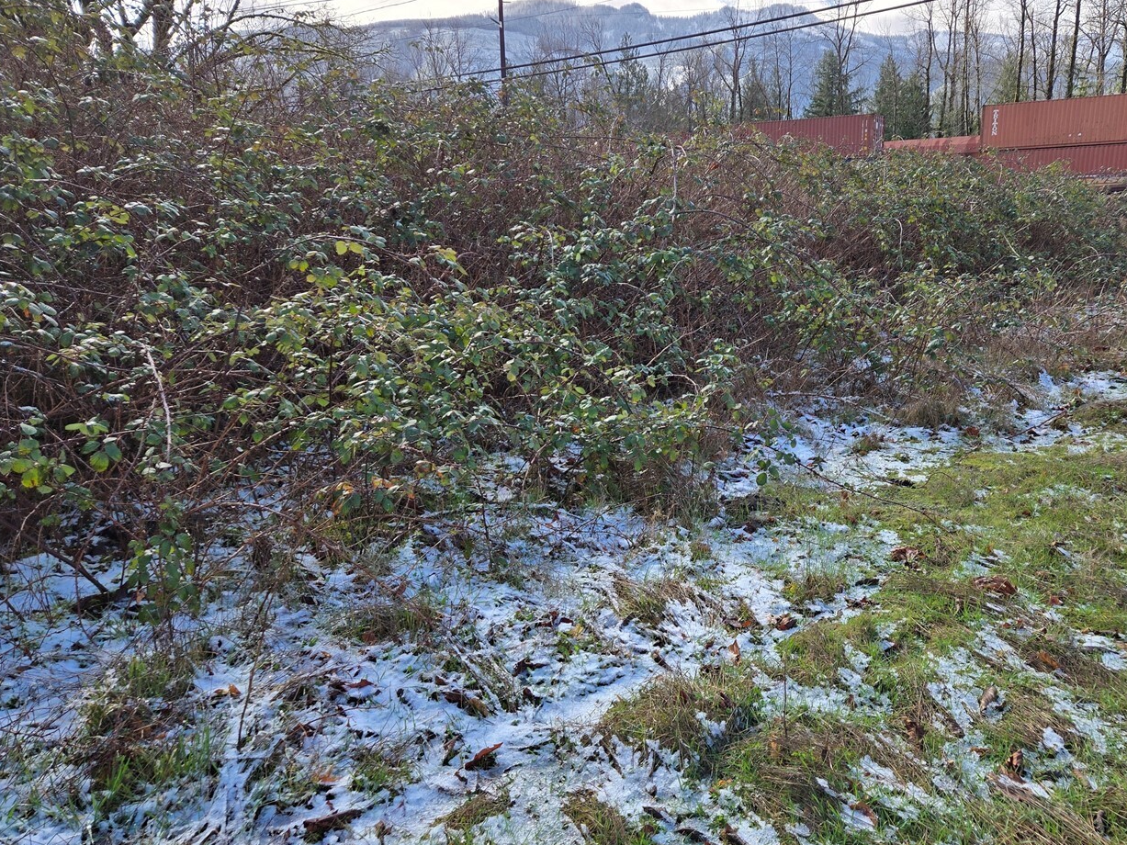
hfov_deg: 59.5
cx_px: 668
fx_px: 977
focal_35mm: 30
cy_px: 507
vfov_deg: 46.5
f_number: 1.8
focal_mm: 5.4
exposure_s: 1/1339
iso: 25
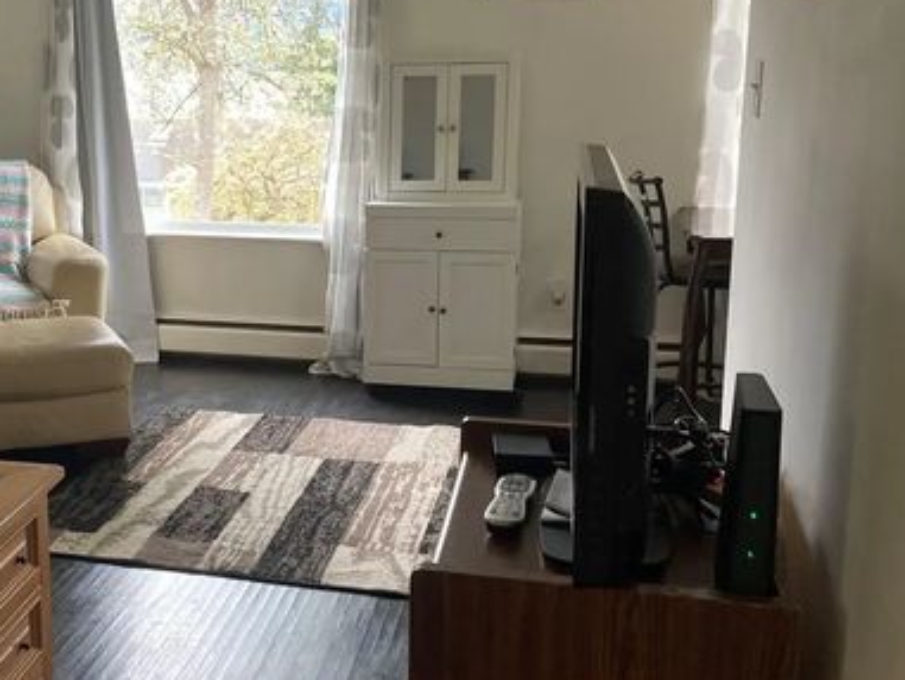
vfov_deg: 30.9
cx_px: 204
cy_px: 328
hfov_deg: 39.1
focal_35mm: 47
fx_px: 1229
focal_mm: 3.99
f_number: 1.8
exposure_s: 1/60
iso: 80
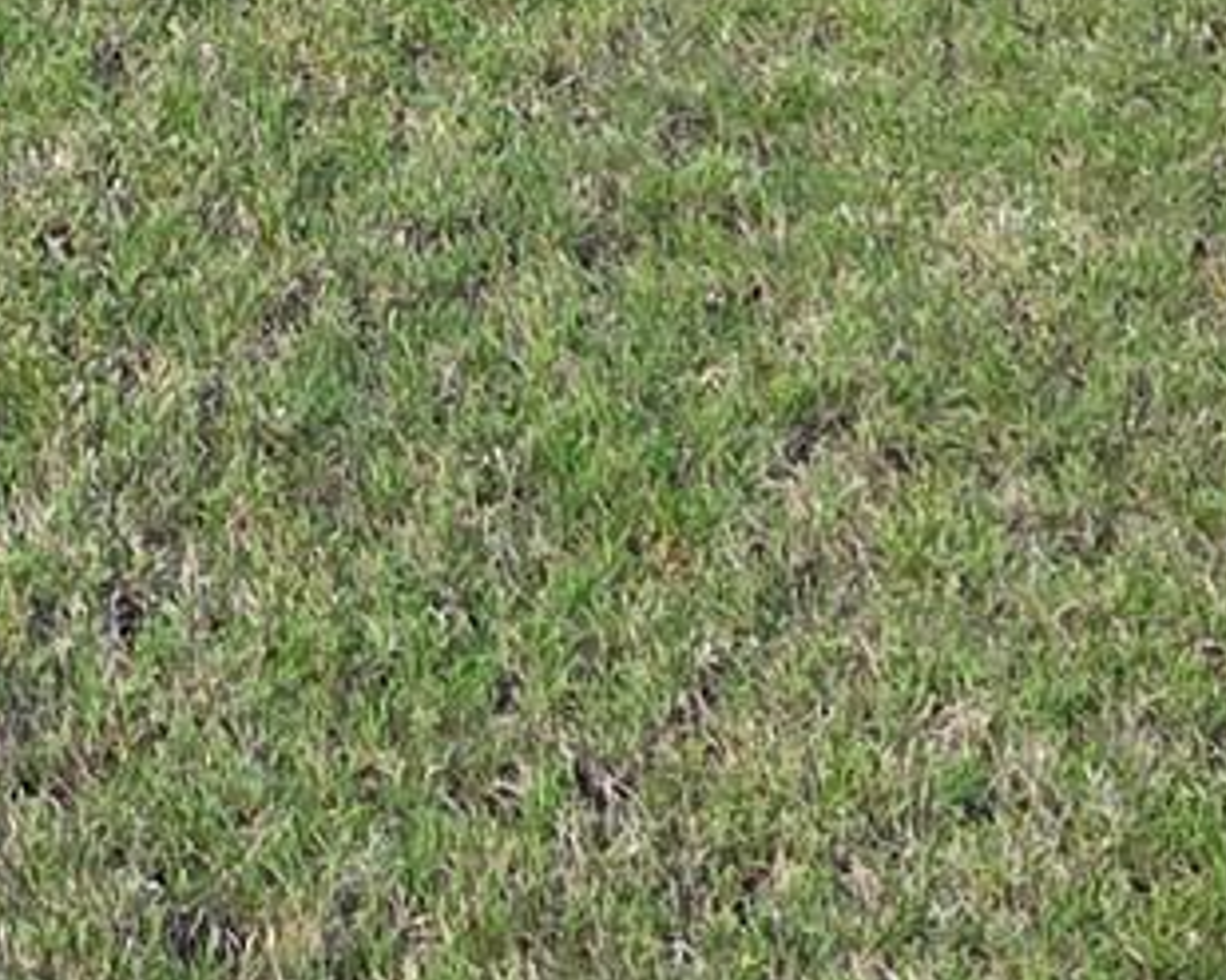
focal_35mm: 84
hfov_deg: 19.4
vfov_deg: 14.2
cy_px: -1163
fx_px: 3047
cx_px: -690
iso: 50
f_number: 2.2
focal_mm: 2.2
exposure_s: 1/424
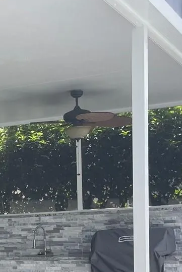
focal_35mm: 80
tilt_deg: -4.0
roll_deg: +3.0
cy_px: 270
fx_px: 606
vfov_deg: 24.2
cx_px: -121
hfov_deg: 15.3
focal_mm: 5.1
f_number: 1.6
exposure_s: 1/561
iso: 32
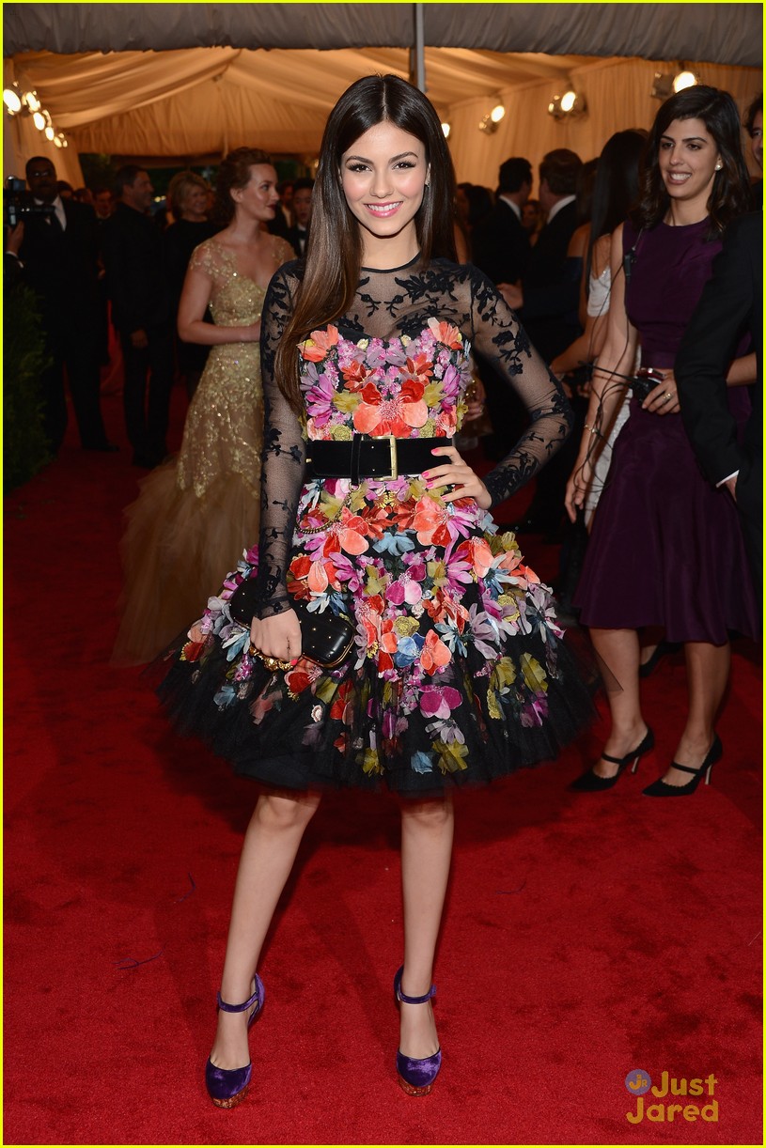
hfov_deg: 30.5
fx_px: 1404
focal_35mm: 44
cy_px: 574
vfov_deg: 44.5
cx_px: 383
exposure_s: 1/160
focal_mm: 44
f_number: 7.1
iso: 500
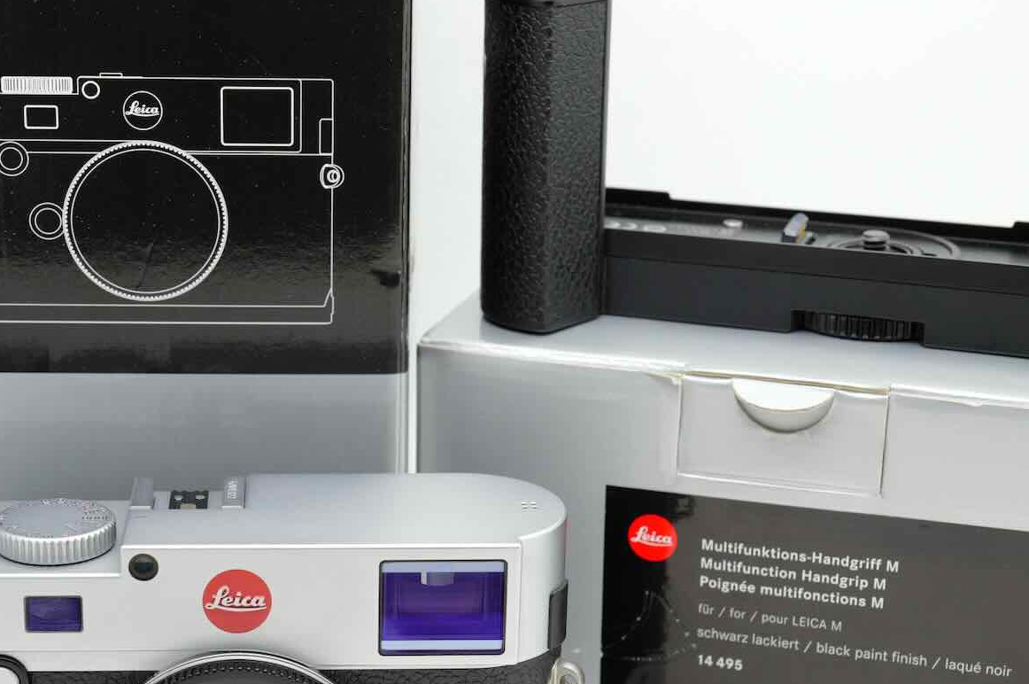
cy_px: 449
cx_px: 401
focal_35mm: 74
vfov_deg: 18.3
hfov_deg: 27.3
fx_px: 2113
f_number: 9
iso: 800
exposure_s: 1/60
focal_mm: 43
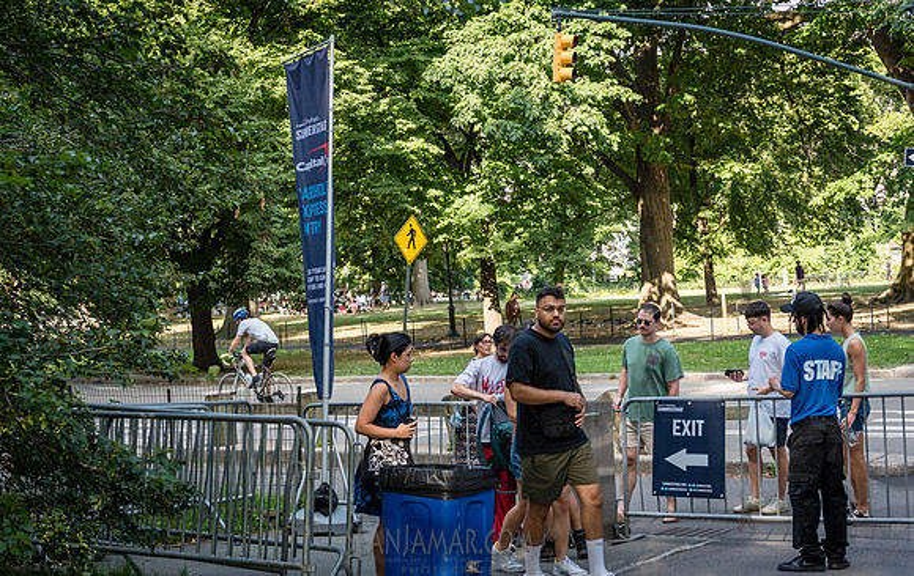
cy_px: 240
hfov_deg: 34.7
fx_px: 1460
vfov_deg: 22.3
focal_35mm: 58
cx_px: 385
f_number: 3.5
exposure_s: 1/400
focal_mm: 48
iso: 320
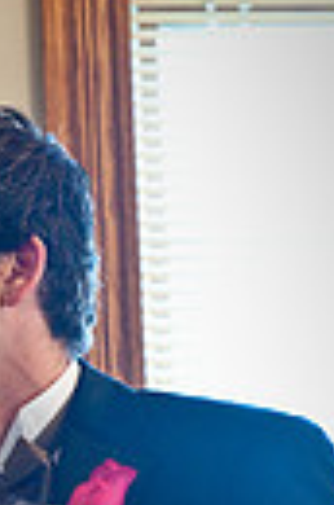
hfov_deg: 5.6
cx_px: -118
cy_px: 602
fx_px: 3400
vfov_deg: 8.4
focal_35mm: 243
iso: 2000
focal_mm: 70
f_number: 5.6
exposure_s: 1/50
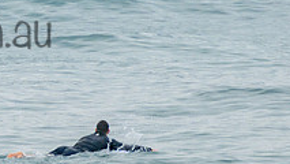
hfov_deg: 1.4
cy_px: 6
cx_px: -194
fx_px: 12054
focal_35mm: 1567
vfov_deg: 0.8
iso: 500
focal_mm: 400
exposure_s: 1/1250
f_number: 5.6
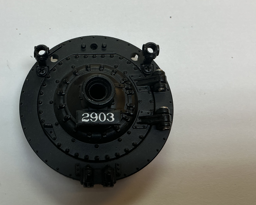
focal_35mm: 44
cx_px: 78
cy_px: 87
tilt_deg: -72.6
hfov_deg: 41.3
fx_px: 333
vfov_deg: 34.1
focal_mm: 3
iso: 40
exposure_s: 1/120
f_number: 1.8
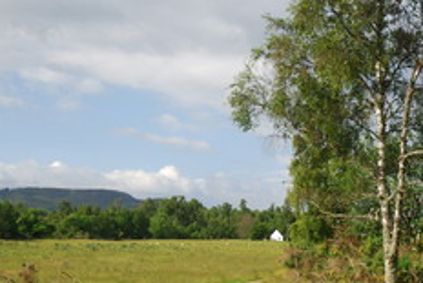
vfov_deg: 18.2
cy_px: 205
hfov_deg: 26.8
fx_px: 880
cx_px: 304
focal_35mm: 75
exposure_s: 1/320
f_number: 4.5
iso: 200
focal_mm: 29
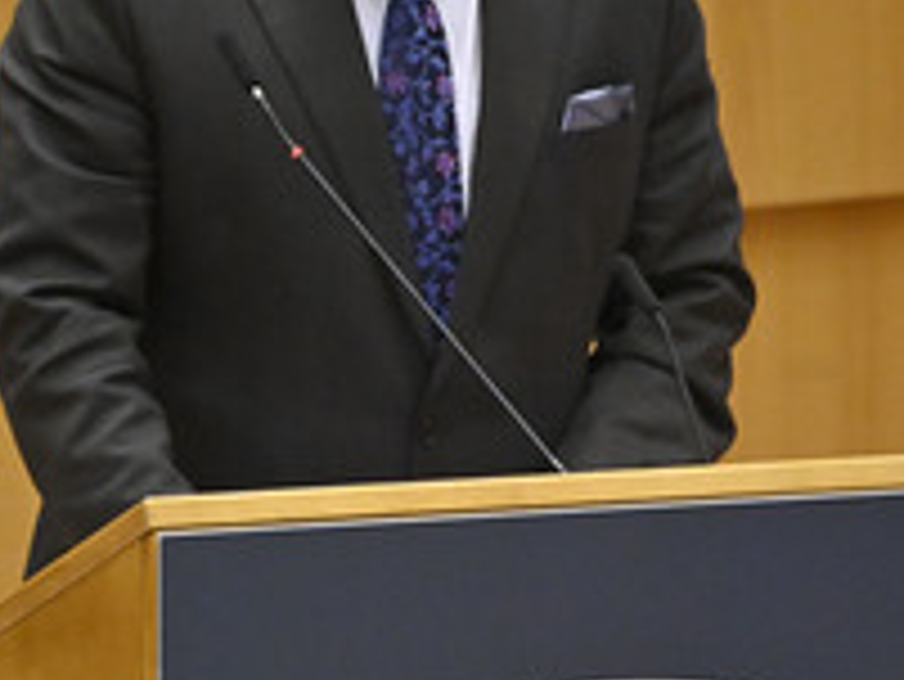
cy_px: 153
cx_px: 389
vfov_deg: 1.2
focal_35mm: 1291
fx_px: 33735
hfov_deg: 1.5
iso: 5000
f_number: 6.3
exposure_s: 1/640
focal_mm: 600
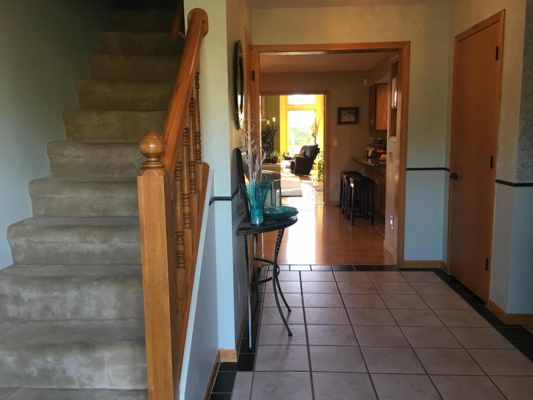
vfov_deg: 48.2
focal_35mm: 29
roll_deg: +1.0
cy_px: 200
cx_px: 266
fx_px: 447
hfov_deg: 61.7
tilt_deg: -6.9
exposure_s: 1/30
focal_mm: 4.15
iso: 64
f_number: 2.2
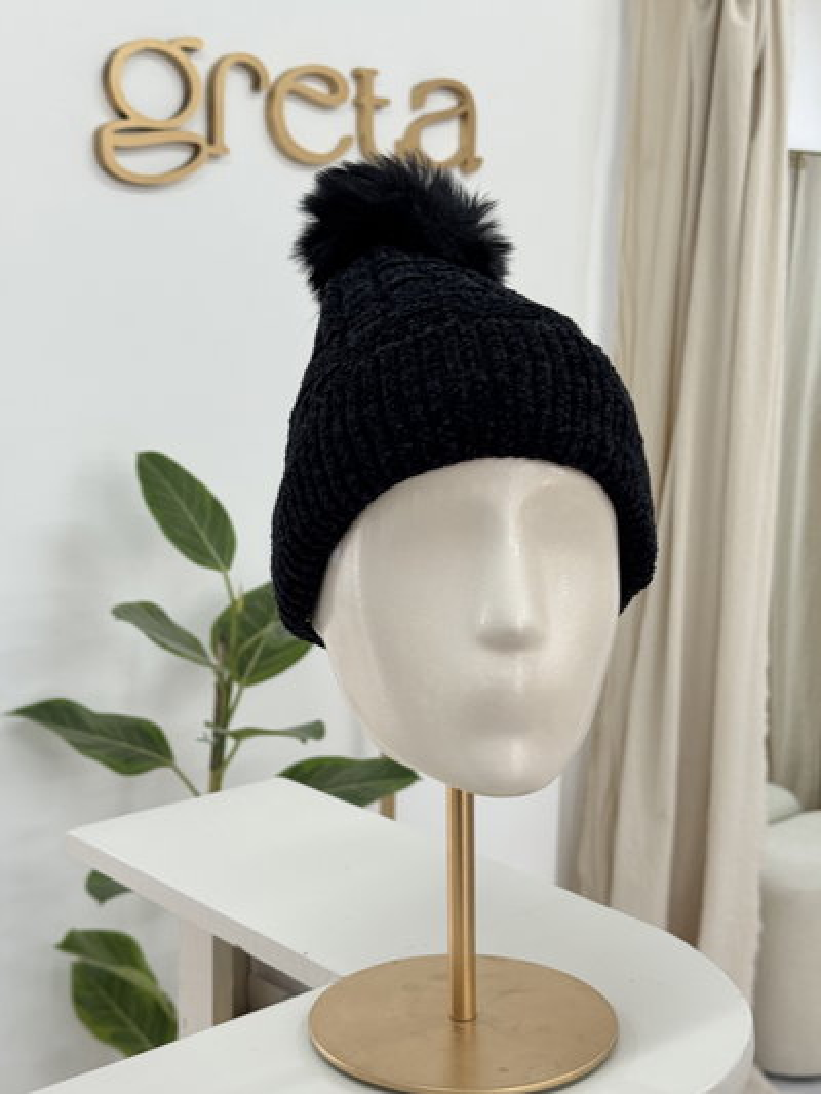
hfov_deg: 30.3
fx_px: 1517
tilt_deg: -9.2
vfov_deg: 39.6
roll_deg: -0.2
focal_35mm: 48
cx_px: 410
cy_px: 547
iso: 64
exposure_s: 1/50
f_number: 1.78
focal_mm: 6.76
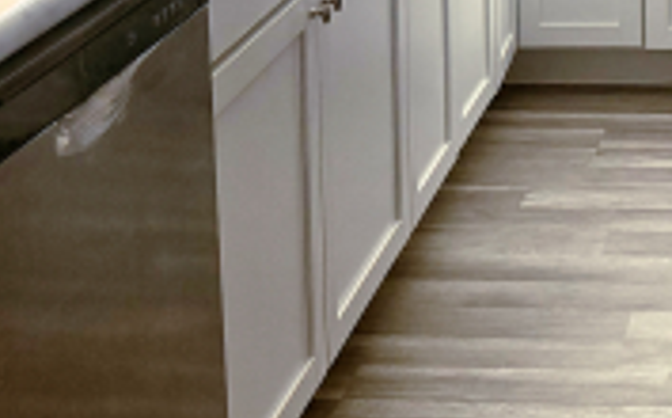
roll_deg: +0.2
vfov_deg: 12.6
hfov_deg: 20.6
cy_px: -274
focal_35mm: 96
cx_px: 754
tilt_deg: -9.2
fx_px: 1755
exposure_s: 1/167
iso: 200
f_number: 1.78
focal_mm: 6.76
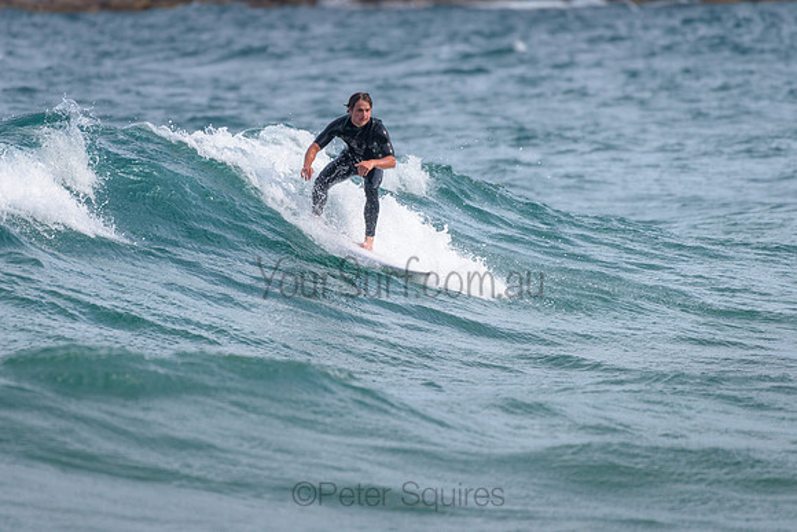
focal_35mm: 613
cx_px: 350
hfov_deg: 3.4
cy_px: 206
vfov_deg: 2.2
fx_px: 13568
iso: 320
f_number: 5.6
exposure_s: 1/2000
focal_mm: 500
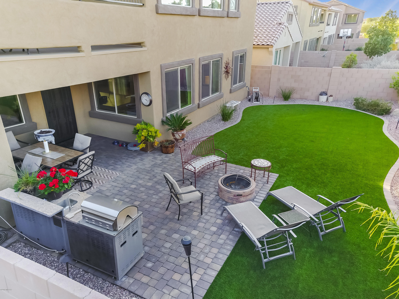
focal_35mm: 26
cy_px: 150
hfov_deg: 67.3
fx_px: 300
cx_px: 200
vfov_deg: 53.1
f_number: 2.2
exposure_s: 1/100
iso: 100
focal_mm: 4.73
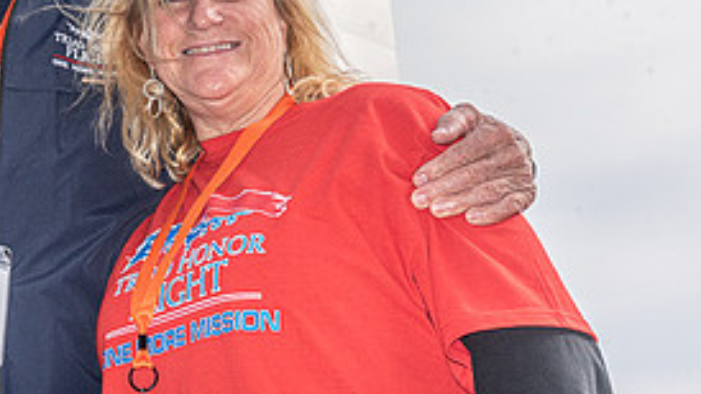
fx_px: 1896
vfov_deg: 11.6
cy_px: -78
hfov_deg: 20.2
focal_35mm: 102
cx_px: -36
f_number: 13
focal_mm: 46
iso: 500
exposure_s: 1/250
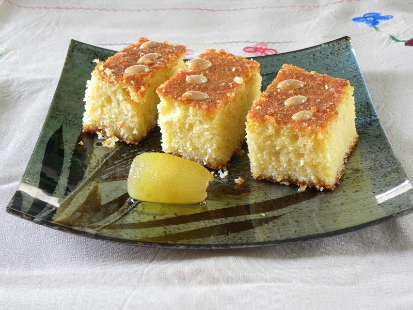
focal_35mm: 52
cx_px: 206
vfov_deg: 28.0
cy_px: 155
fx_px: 620
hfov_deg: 36.8
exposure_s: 1/60.1
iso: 331
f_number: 3.5
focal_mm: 9.2
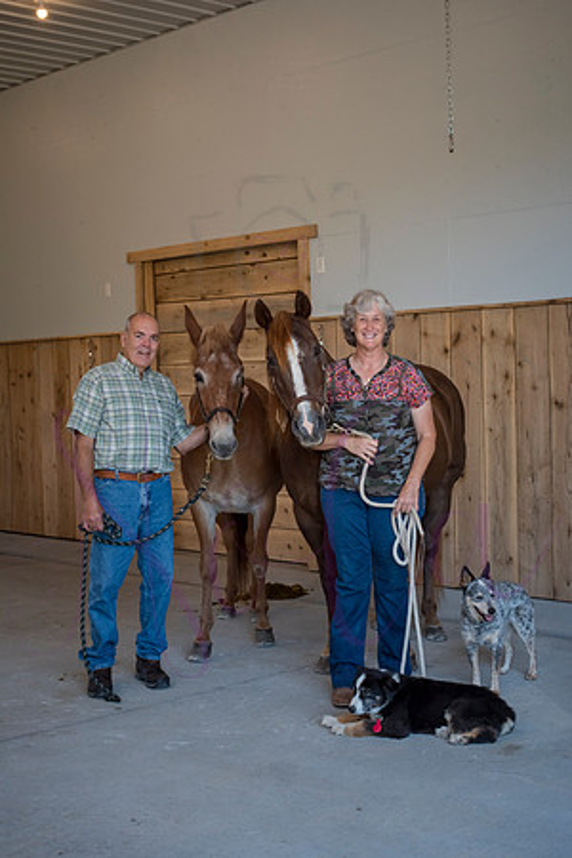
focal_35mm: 50
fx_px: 1192
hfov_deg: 27.0
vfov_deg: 39.6
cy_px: 429
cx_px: 286
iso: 400
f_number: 9
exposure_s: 1/160
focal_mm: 50
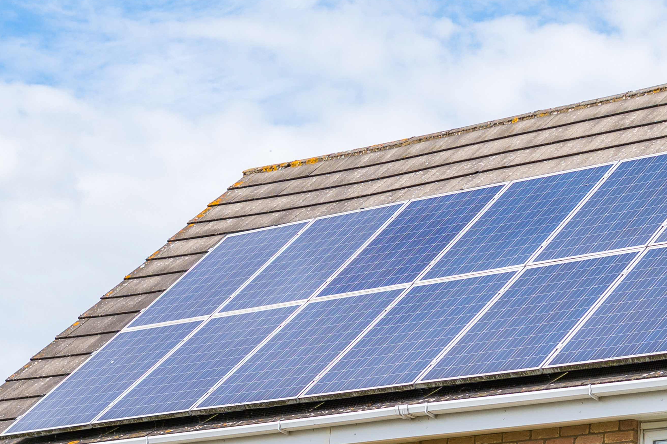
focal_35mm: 81
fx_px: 1500
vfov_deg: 16.8
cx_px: 571
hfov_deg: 24.5
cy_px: 176
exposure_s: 1/1600
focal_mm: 35
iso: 100
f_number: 3.5
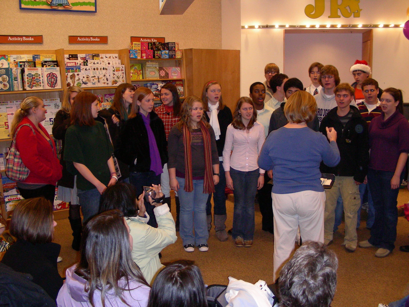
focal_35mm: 38
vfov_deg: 37.7
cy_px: 154
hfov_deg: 49.0
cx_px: 204
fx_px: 449
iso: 200
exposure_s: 1/60.1
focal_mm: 6.3
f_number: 3.5
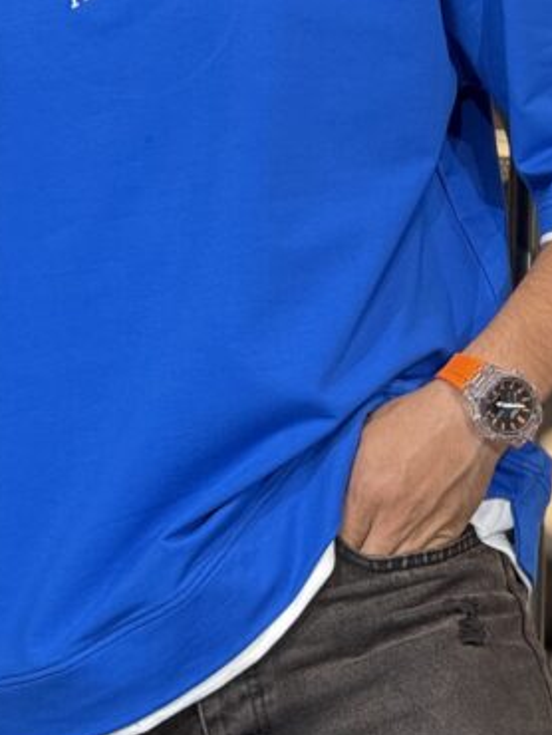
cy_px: 125
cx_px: 208
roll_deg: -1.9
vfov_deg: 6.0
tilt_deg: -2.0
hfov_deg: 4.5
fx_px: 7051
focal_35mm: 332
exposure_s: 1/100
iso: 320
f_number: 2.8
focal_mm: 15.66
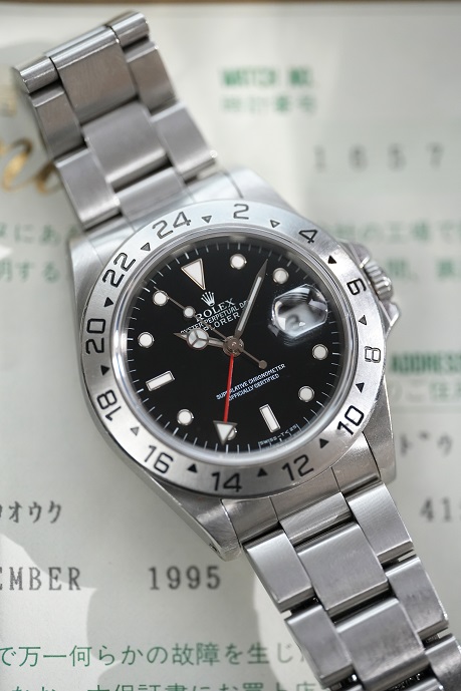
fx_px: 2018
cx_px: 230
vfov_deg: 19.5
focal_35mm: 105
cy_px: 346
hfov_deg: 13.0
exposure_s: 1/250
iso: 4000
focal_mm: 105
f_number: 2.8
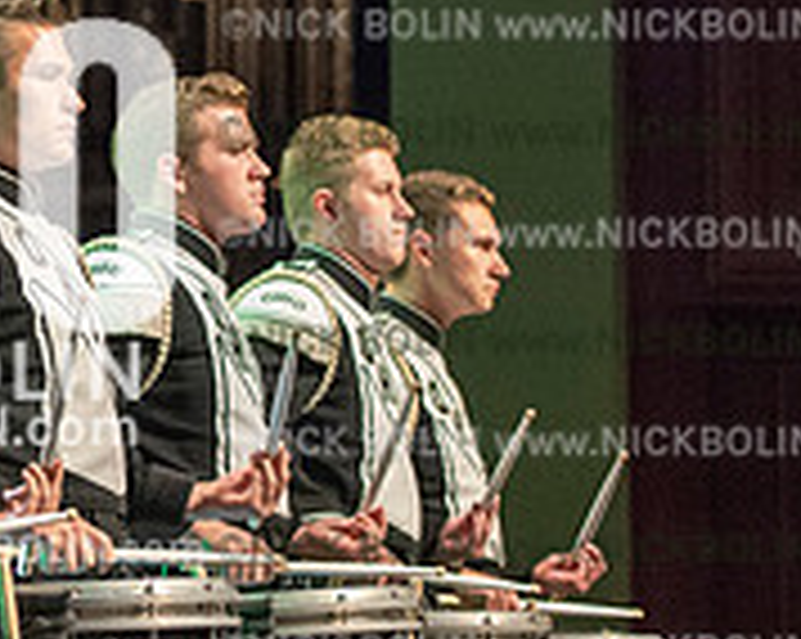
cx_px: -144
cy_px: 234
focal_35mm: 214
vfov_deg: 7.2
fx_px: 5068
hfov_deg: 8.9
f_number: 2.8
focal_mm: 70
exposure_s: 1/800
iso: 8000
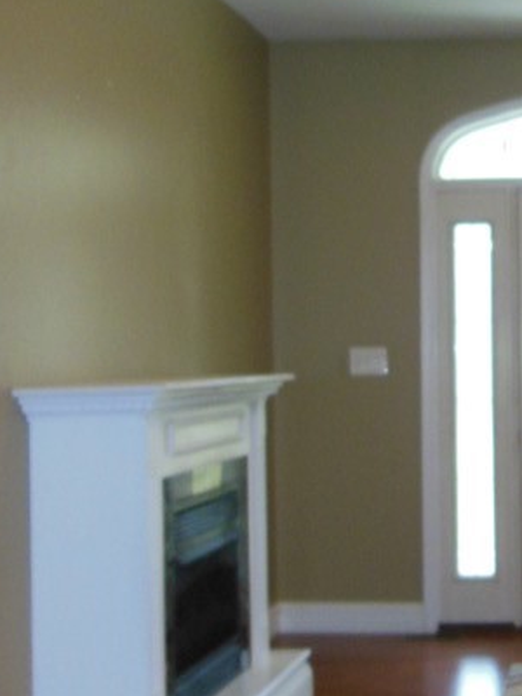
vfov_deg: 30.3
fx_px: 1287
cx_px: 597
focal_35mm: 64
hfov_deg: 21.6
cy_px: 341
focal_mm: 4.5
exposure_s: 1/30
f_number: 3.5
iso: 400
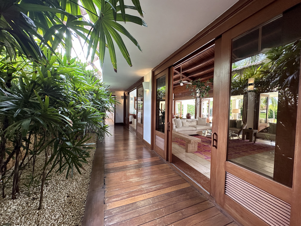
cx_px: 150
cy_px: 113
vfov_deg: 85.7
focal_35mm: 14
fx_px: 122
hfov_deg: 102.1
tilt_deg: -2.1
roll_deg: -1.7
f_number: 2.2
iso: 125
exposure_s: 1/99
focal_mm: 2.22
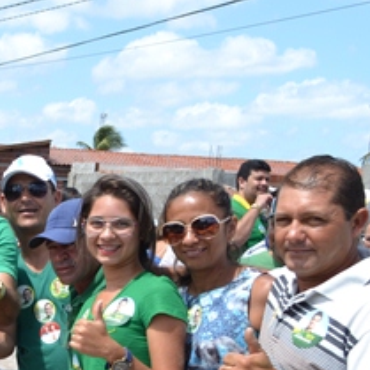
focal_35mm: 86
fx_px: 1040
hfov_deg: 18.4
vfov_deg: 19.6
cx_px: -145
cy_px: 367
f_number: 7.1
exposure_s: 1/200
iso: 100
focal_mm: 22
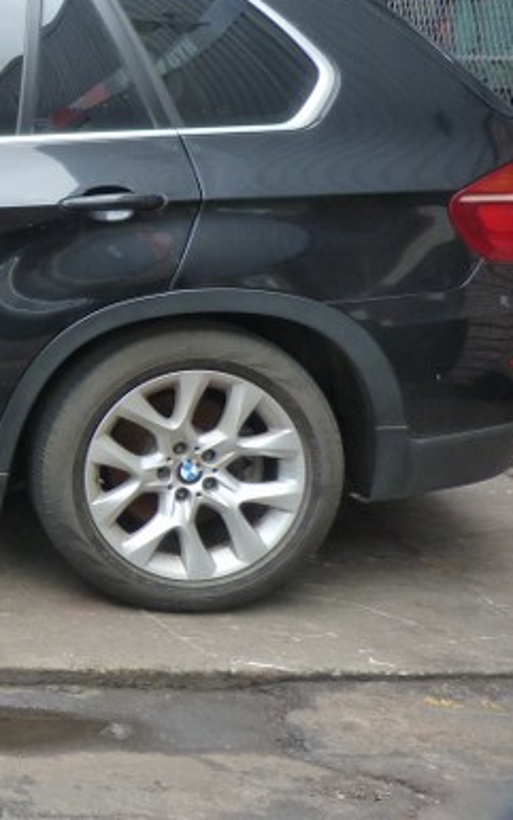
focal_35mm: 55
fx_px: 1229
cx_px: -326
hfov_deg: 19.5
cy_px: 234
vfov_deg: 36.3
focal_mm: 4.5
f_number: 2.8
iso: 125
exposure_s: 1/100
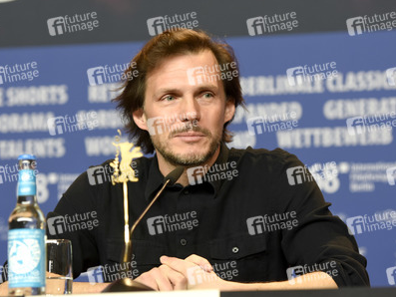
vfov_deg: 7.3
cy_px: 148
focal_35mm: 205
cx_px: 186
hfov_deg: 9.7
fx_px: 2341
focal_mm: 125
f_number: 3.5
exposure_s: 1/250
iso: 640
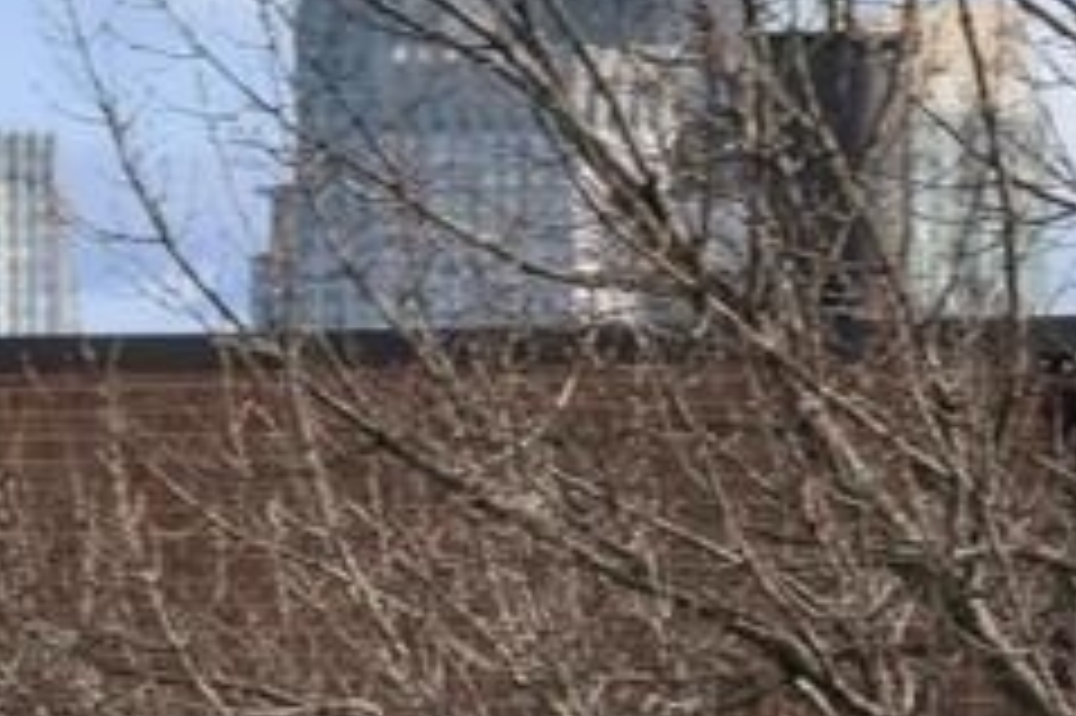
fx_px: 41635
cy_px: -83
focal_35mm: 1394
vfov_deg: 1.0
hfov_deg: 1.5
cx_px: 95
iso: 200
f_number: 11
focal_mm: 208
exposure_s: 1/1000
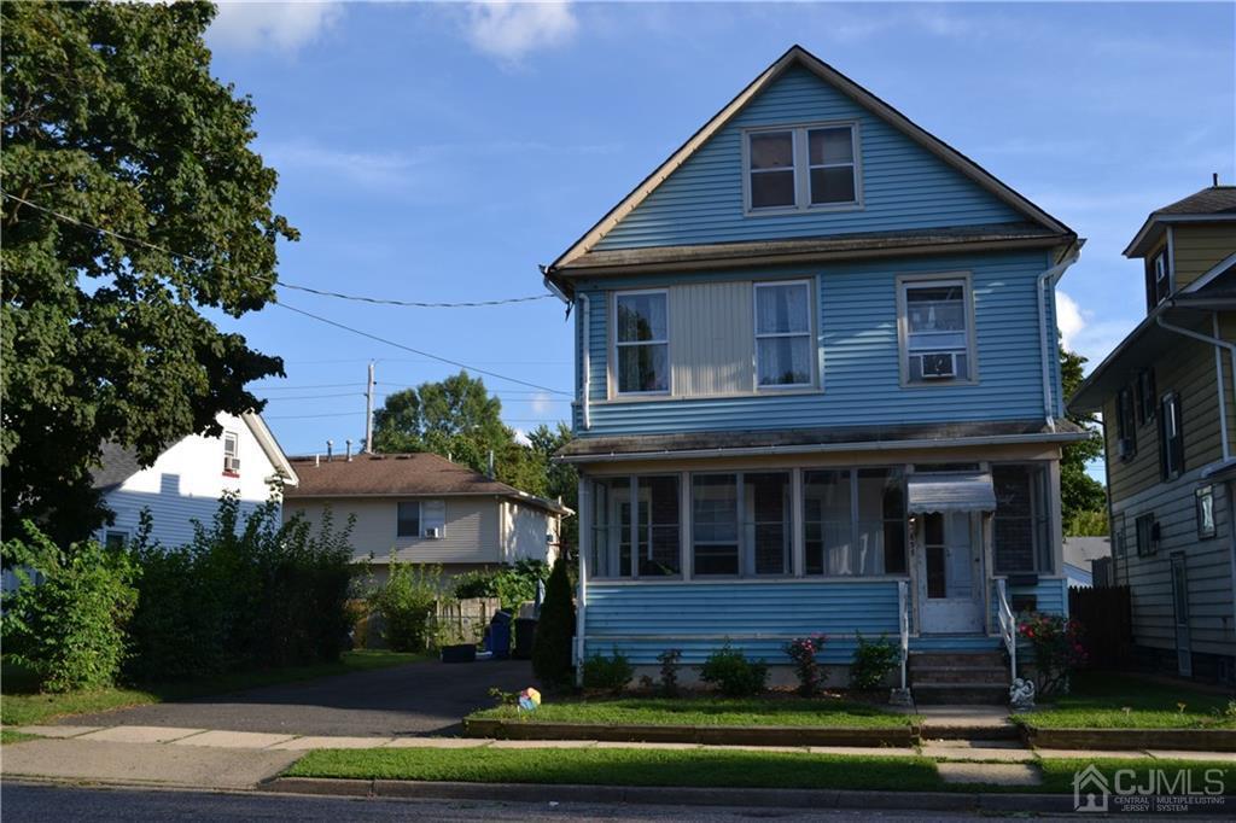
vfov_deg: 34.2
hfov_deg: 49.6
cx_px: 618
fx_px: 1338
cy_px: 412
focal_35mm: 39
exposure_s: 1/200
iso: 100
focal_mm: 26
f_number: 7.1
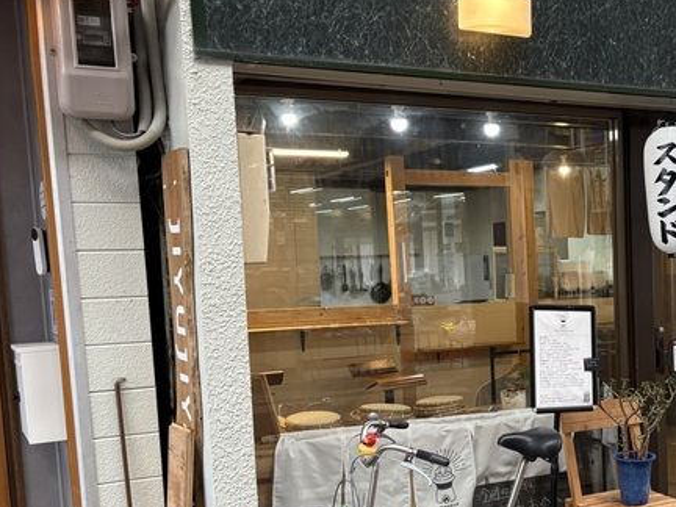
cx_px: 600
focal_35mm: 49
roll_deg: +2.4
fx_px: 957
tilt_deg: -2.8
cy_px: 345
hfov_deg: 36.6
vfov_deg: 29.4
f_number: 1.6
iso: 100
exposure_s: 1/121
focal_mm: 5.96
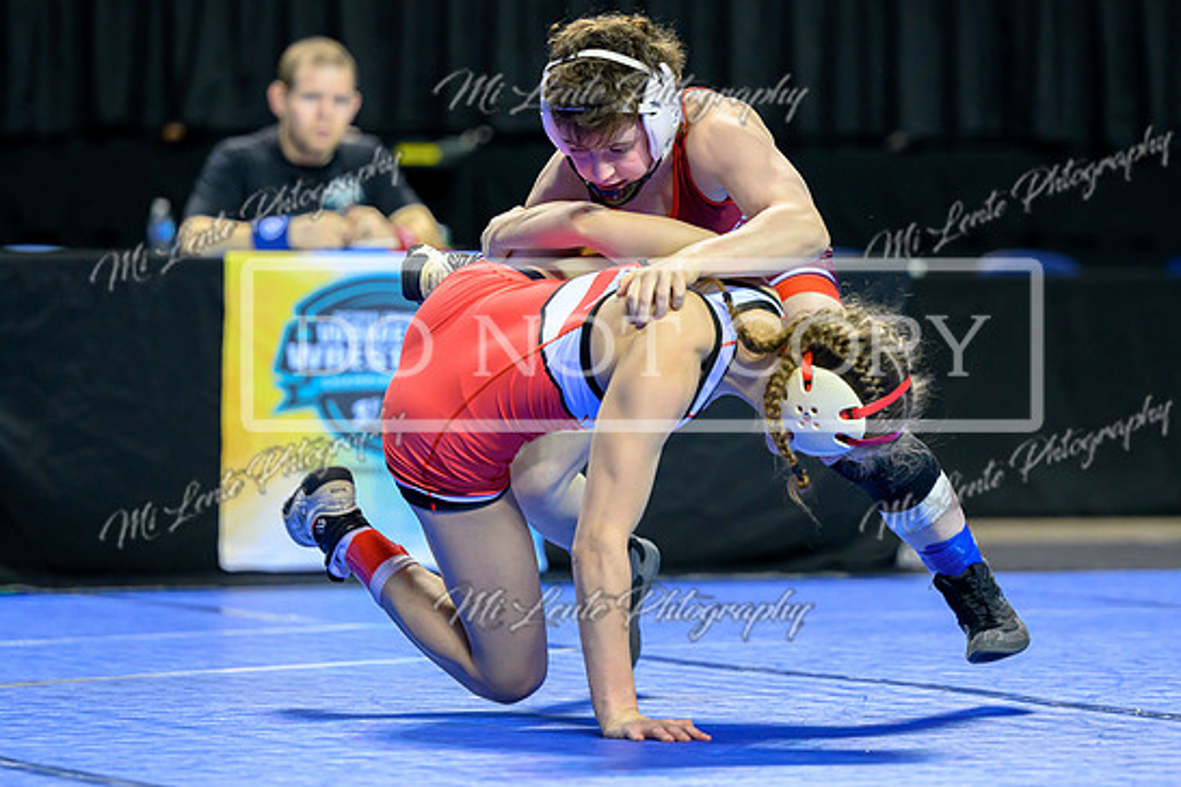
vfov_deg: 6.8
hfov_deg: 10.2
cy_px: 303
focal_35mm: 202
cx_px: 673
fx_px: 6626
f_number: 2.8
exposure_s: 1/800
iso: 2000
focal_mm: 145
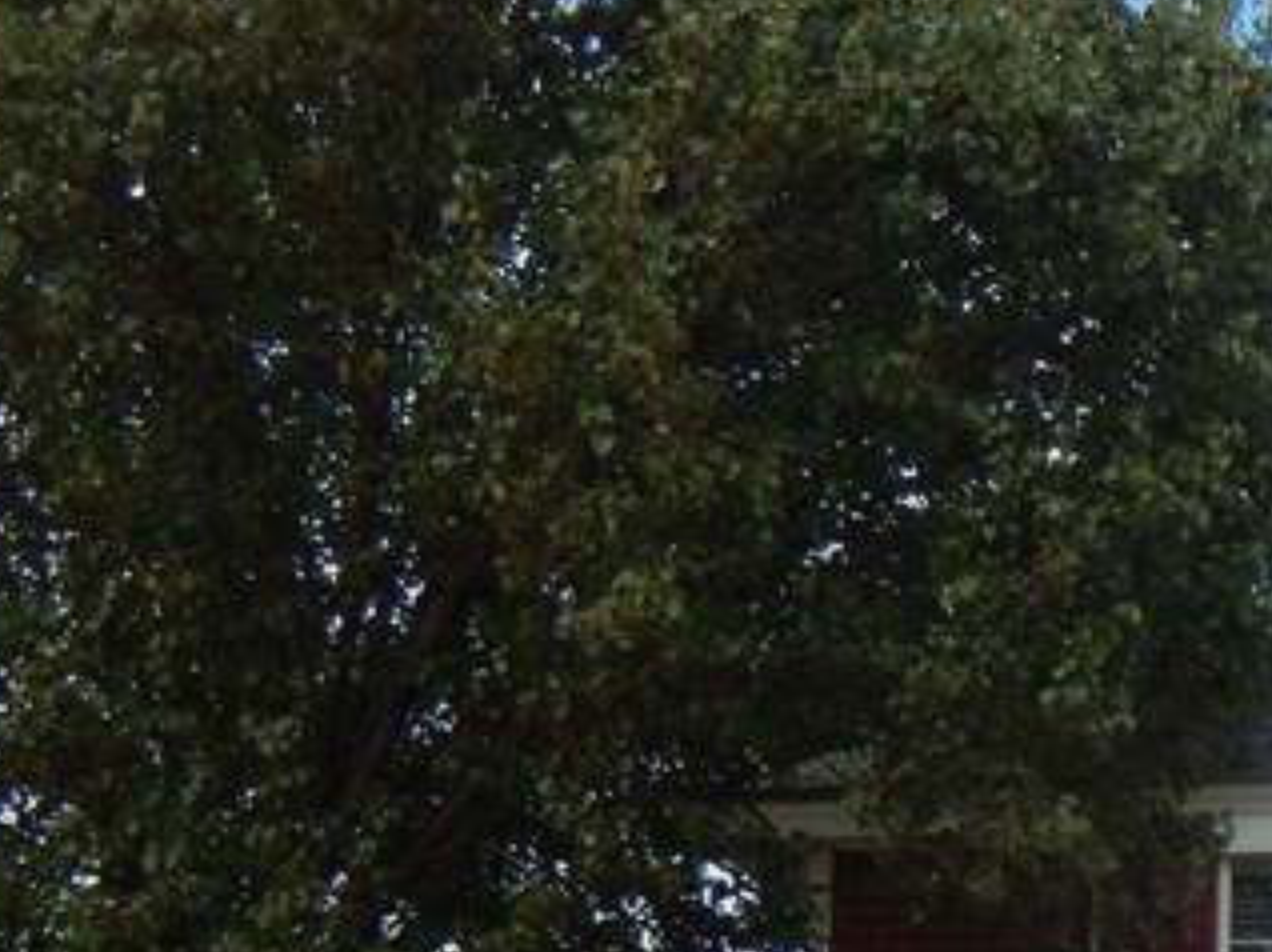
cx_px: 1860
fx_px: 4259
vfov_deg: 12.1
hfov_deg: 15.7
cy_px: 1504
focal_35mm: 116
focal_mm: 6.5
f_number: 4
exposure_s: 1/500
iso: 125
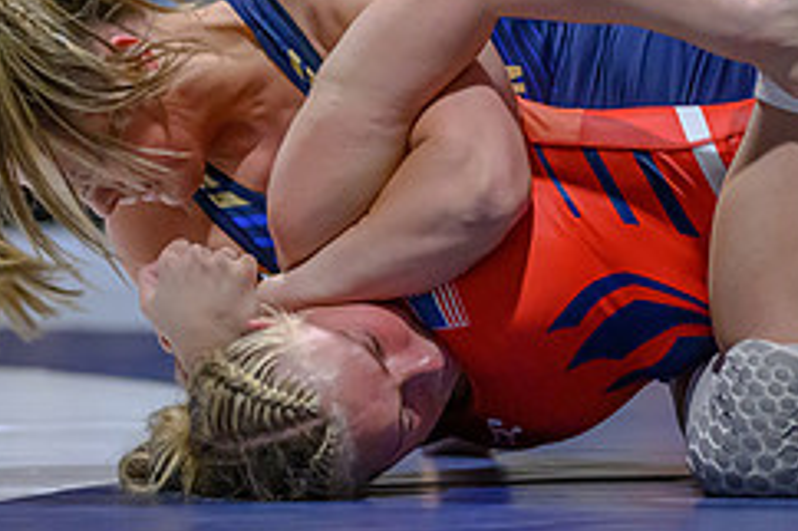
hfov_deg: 5.8
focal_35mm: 354
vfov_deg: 3.9
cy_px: 392
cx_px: 570
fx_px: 7841
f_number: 2.8
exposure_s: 1/640
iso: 5600
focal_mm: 120
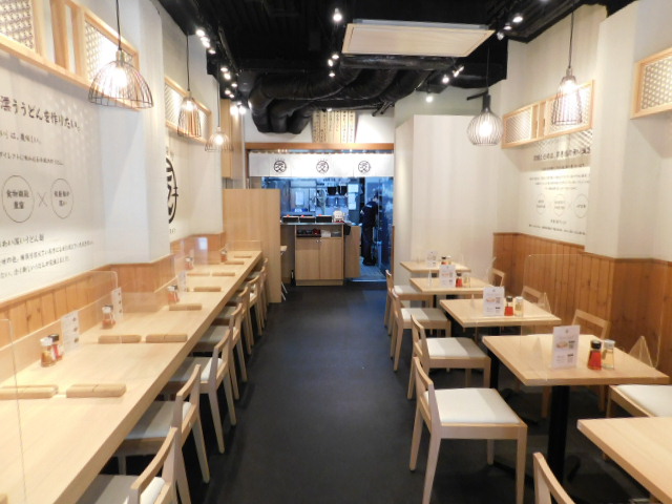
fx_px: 446
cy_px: 252
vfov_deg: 58.9
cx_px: 336
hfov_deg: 73.9
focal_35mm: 23
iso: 320
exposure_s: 1/30
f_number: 3
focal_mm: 4
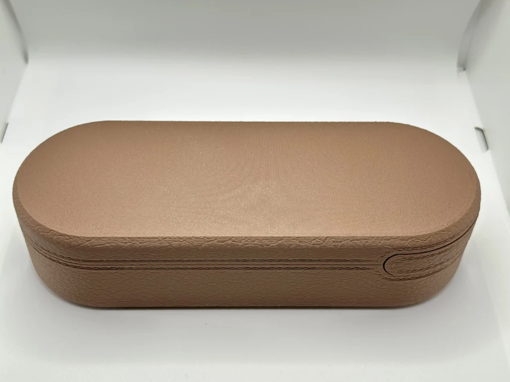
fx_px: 707
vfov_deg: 30.3
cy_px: 191
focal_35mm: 48
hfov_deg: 39.7
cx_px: 255
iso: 64
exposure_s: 1/148
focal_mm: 6.86
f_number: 1.78
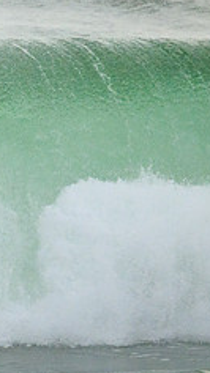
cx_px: -221
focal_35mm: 2055
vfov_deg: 1.1
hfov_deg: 0.6
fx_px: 20379
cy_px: 210
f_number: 11
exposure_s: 1/2500
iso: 2000
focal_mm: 800
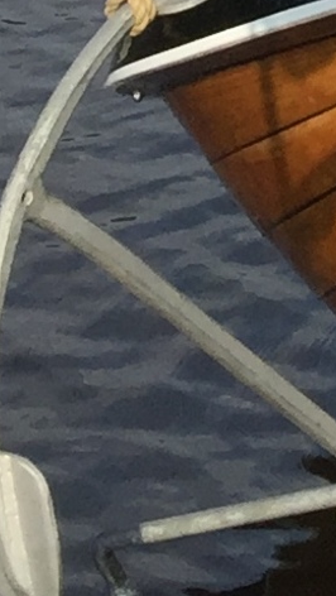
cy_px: -1097
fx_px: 3527
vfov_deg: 8.4
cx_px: 930
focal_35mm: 223
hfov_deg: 5.2
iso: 32
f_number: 2.2
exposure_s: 1/2198
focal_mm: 4.15
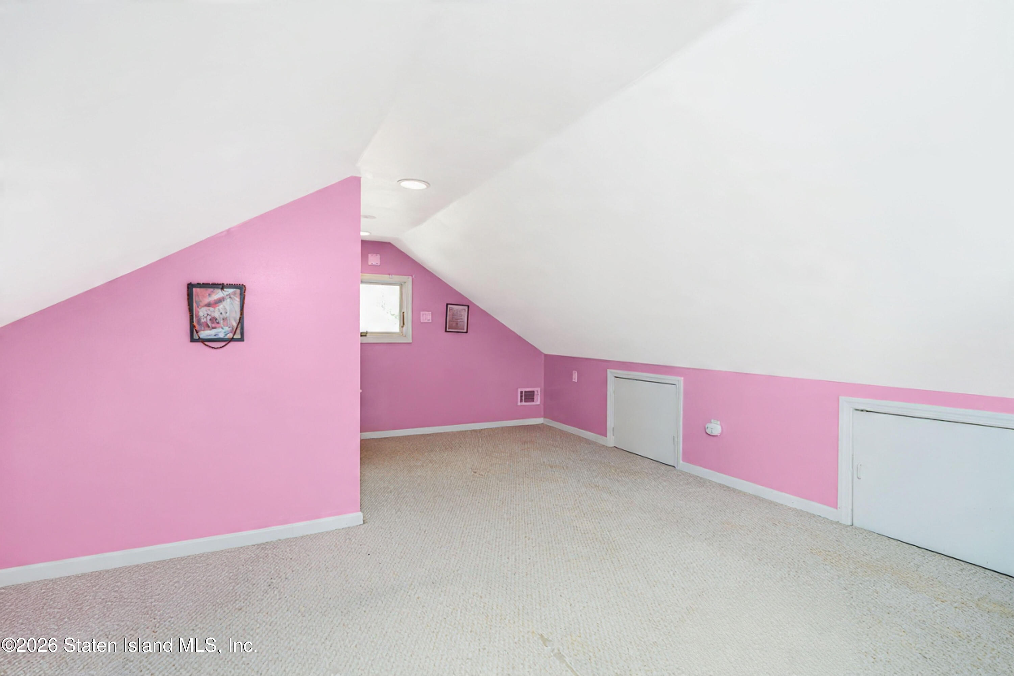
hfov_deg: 96.7
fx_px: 451
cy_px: 338
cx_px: 507
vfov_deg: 73.7
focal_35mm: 16
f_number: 4
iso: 50
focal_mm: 16
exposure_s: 1/25
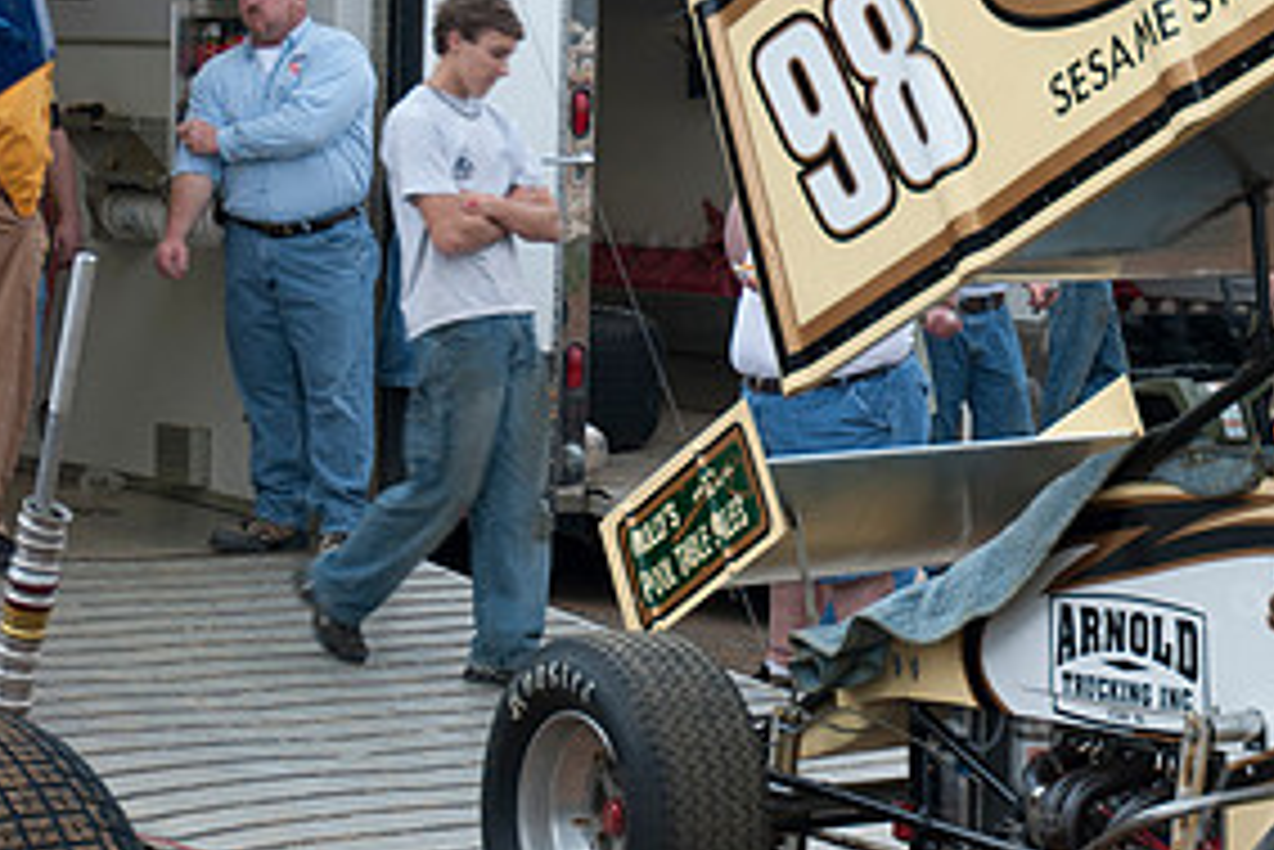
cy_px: 432
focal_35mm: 117
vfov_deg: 11.7
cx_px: 1297
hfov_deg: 17.1
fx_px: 4142
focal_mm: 38
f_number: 4.5
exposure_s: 1/45
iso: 200
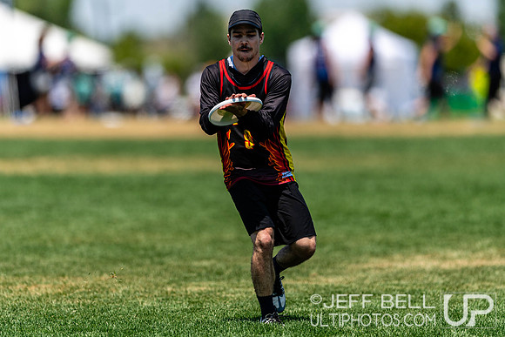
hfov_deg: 3.7
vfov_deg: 2.5
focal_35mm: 560
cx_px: 252
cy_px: 140
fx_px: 7854
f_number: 2.8
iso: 100
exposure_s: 1/3200
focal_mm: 400
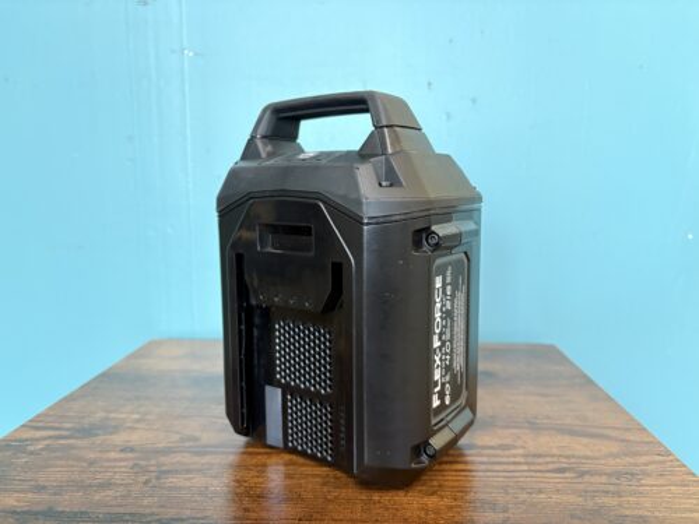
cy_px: 262
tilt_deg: -6.5
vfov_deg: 53.1
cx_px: 350
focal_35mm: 26
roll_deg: +0.2
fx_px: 525
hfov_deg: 67.3
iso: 500
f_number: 1.6
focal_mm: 5.96
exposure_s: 1/60
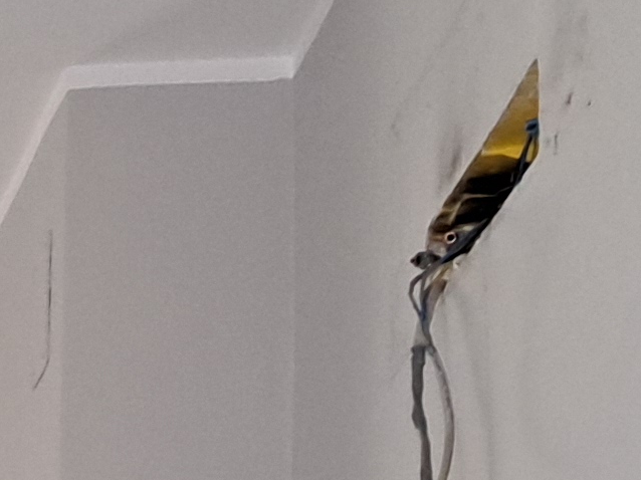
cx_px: -877
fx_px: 3221
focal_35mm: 174
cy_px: 1513
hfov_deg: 10.0
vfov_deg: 7.4
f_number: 1.8
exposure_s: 1/100
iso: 80
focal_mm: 5.23
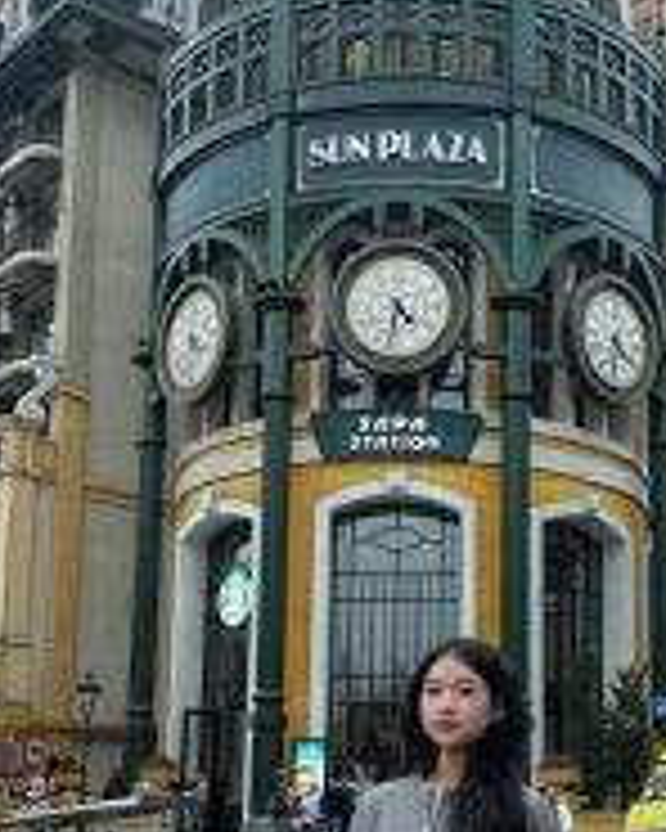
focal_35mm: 54
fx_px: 1330
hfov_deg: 28.0
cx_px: 414
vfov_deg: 34.0
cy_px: 623
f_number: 1.78
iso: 64
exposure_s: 1/100
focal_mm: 6.86
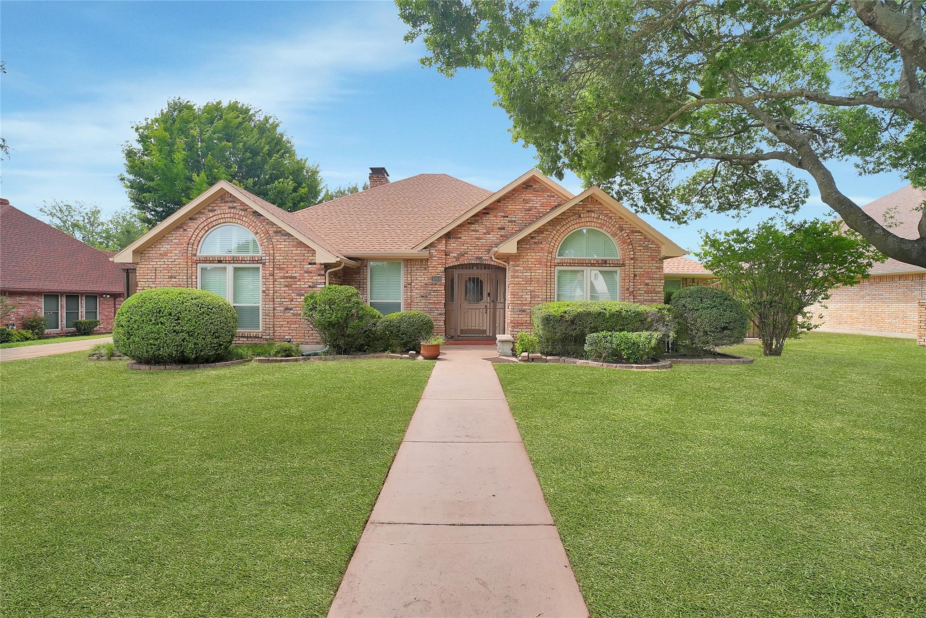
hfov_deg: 100.4
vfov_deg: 77.4
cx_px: 463
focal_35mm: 15
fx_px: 386
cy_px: 309
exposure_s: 1/1250
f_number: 5
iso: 640
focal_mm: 15
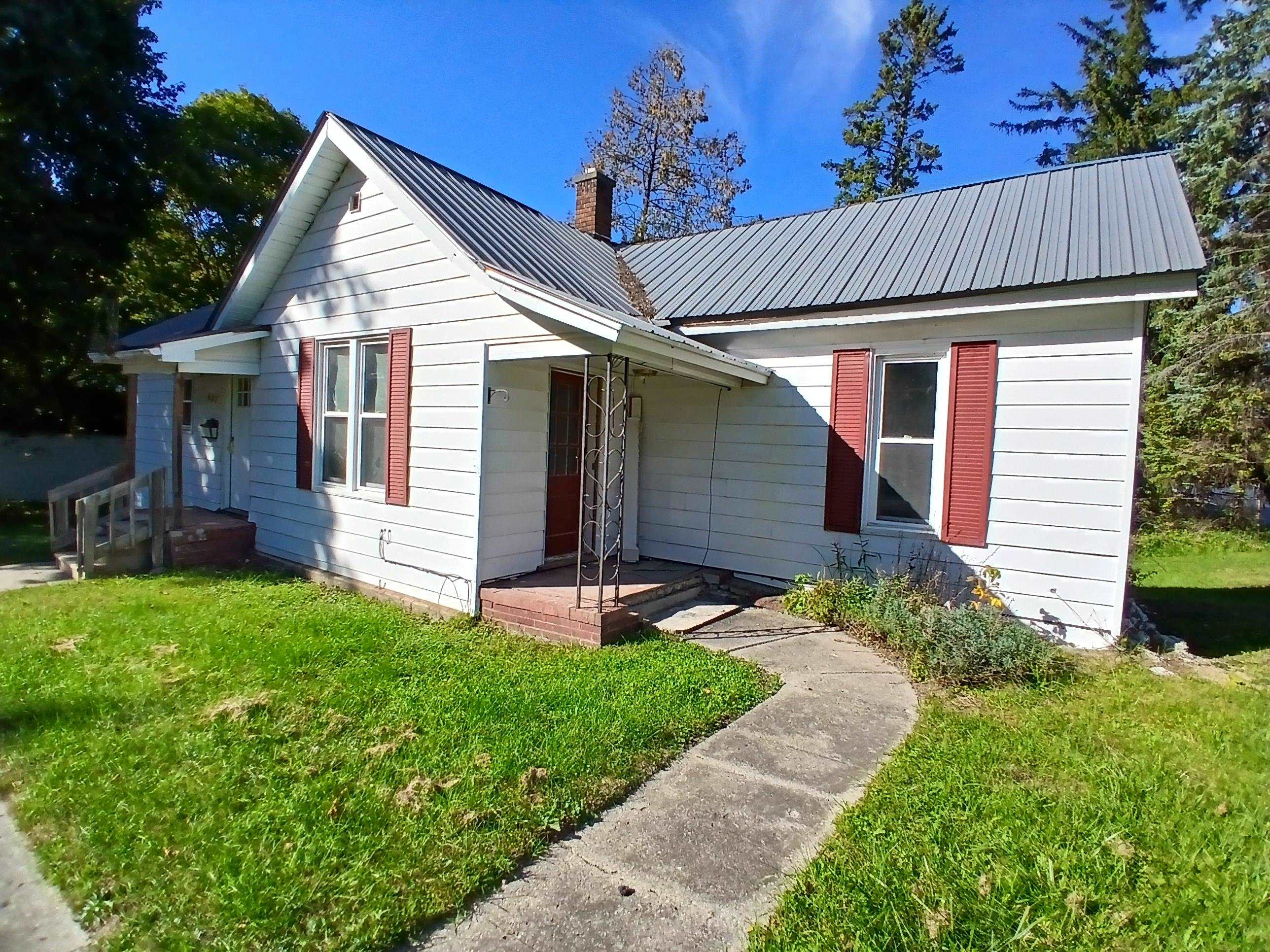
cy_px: 476
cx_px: 635
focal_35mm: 17
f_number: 2.2
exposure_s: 1/1577
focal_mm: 1.4
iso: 50
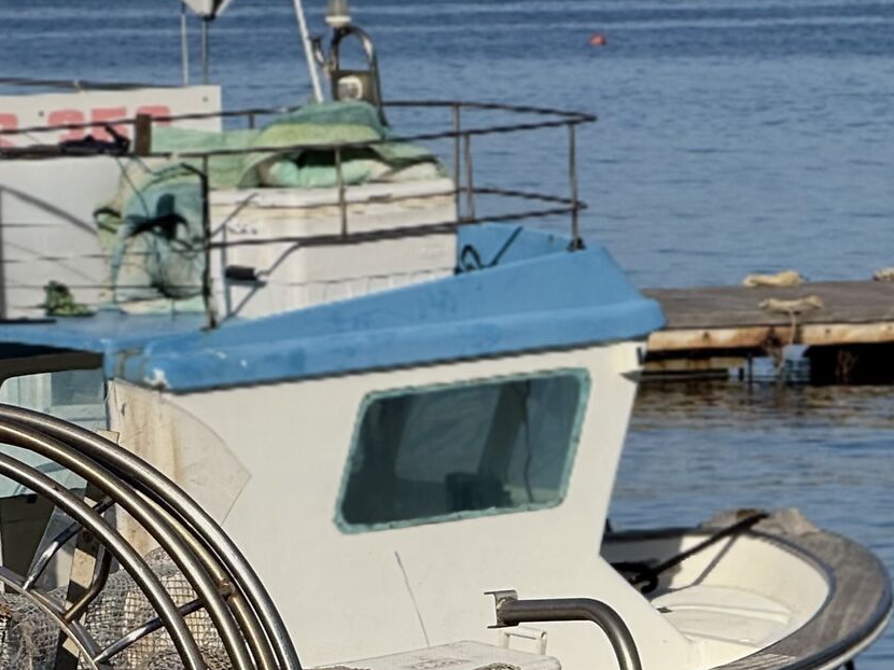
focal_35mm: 347
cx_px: 962
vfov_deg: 4.3
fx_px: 8959
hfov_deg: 5.7
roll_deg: +0.6
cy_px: 668
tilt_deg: -4.5
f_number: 2.8
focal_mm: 15.66
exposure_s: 1/2024
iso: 50
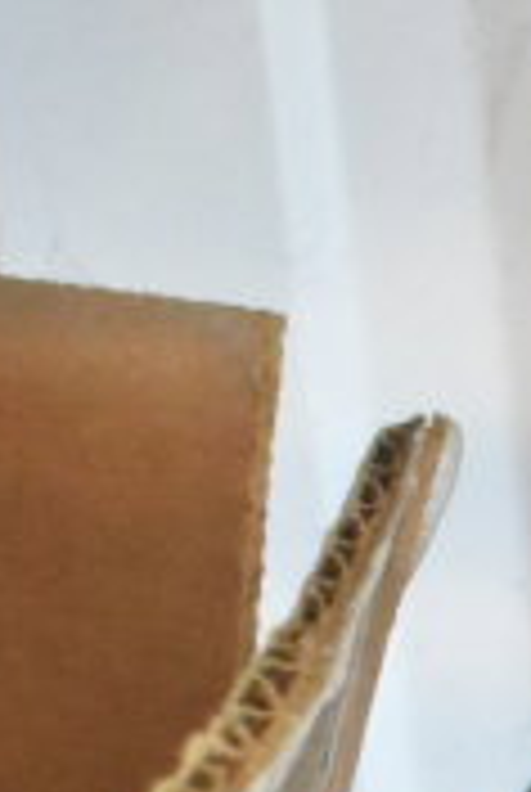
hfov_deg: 6.1
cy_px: 1514
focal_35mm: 218
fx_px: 4804
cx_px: 1251
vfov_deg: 8.9
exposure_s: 1/100
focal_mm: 28
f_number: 5
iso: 6400
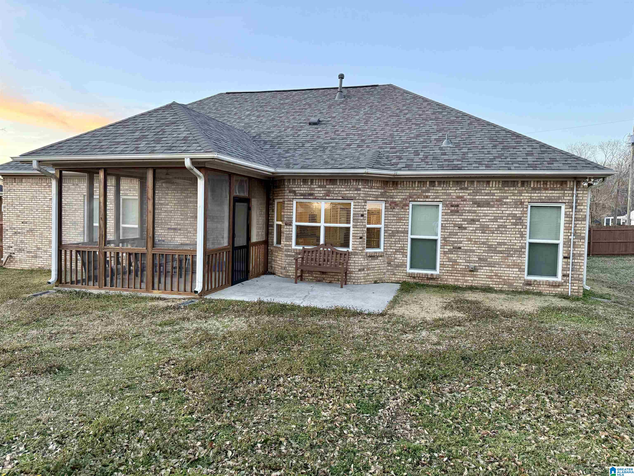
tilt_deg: -1.9
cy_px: 238
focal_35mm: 24
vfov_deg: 56.8
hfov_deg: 71.6
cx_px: 317
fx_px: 440
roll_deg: -2.2
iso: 200
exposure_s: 1/103
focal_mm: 6.76
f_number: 1.78
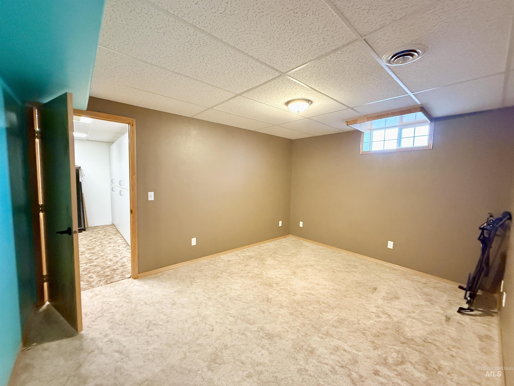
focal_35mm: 14
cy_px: 193
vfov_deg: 85.7
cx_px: 257
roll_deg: -1.5
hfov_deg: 102.1
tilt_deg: -5.6
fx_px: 208
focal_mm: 2.22
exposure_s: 1/60
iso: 800
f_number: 2.2
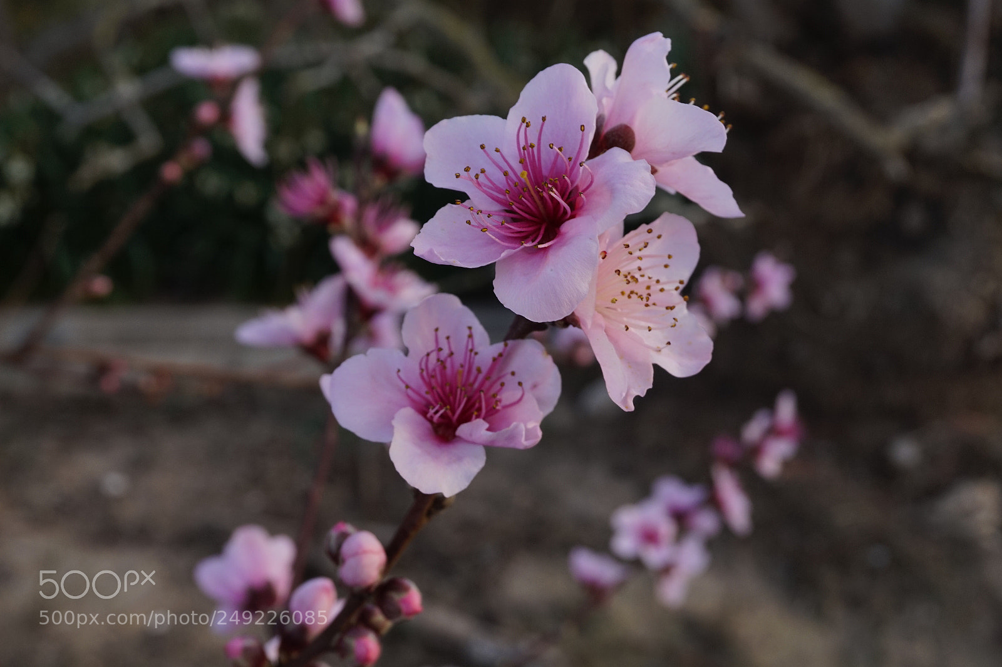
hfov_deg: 42.3
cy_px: 334
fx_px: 1294
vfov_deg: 28.9
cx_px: 501
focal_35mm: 46
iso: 100
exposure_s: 1/40
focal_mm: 31
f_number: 9
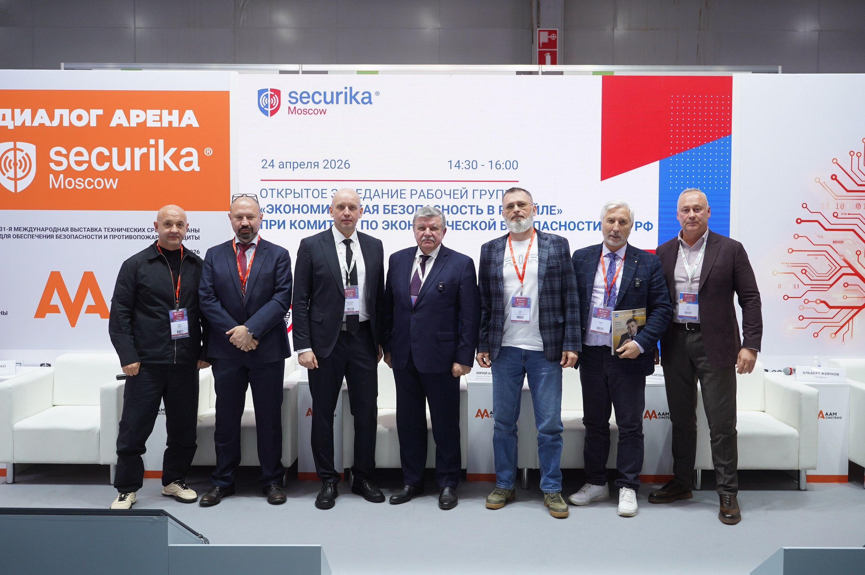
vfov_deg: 41.0
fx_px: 768
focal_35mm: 32
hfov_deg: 58.8
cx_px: 432
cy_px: 288
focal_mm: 32
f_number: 3.5
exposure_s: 1/100
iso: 640
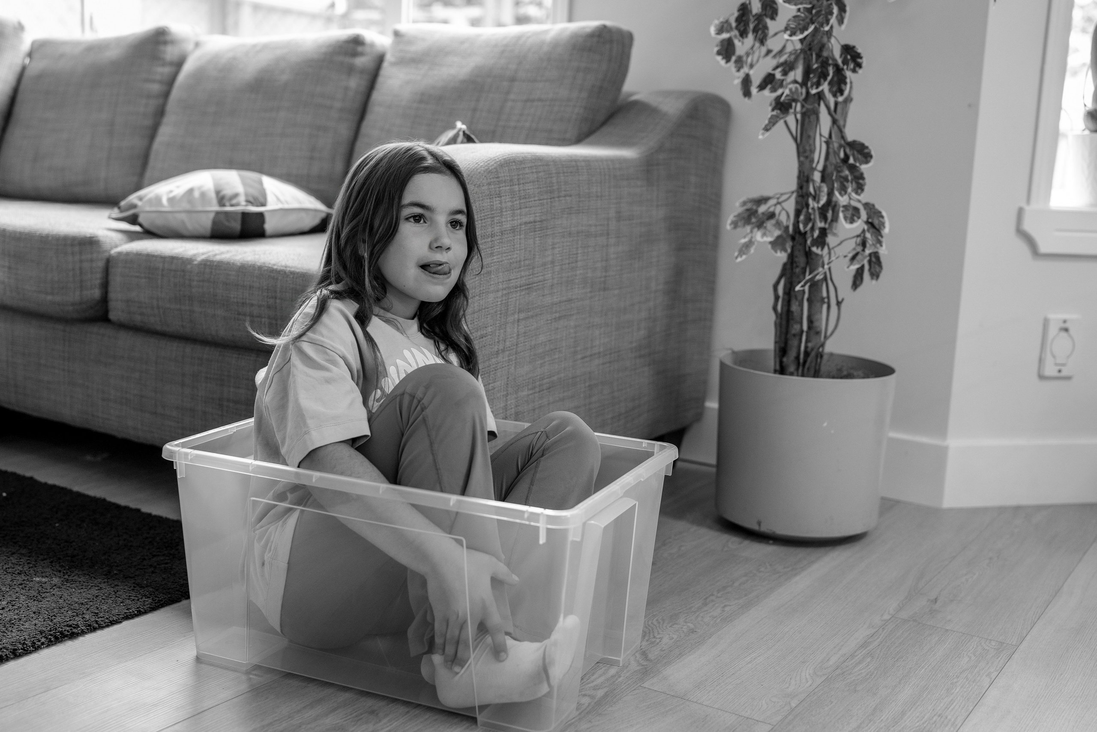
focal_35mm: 35
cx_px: 548
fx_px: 1067
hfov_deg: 54.4
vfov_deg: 37.9
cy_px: 366
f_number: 2.2
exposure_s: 1/160
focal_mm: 35
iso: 800
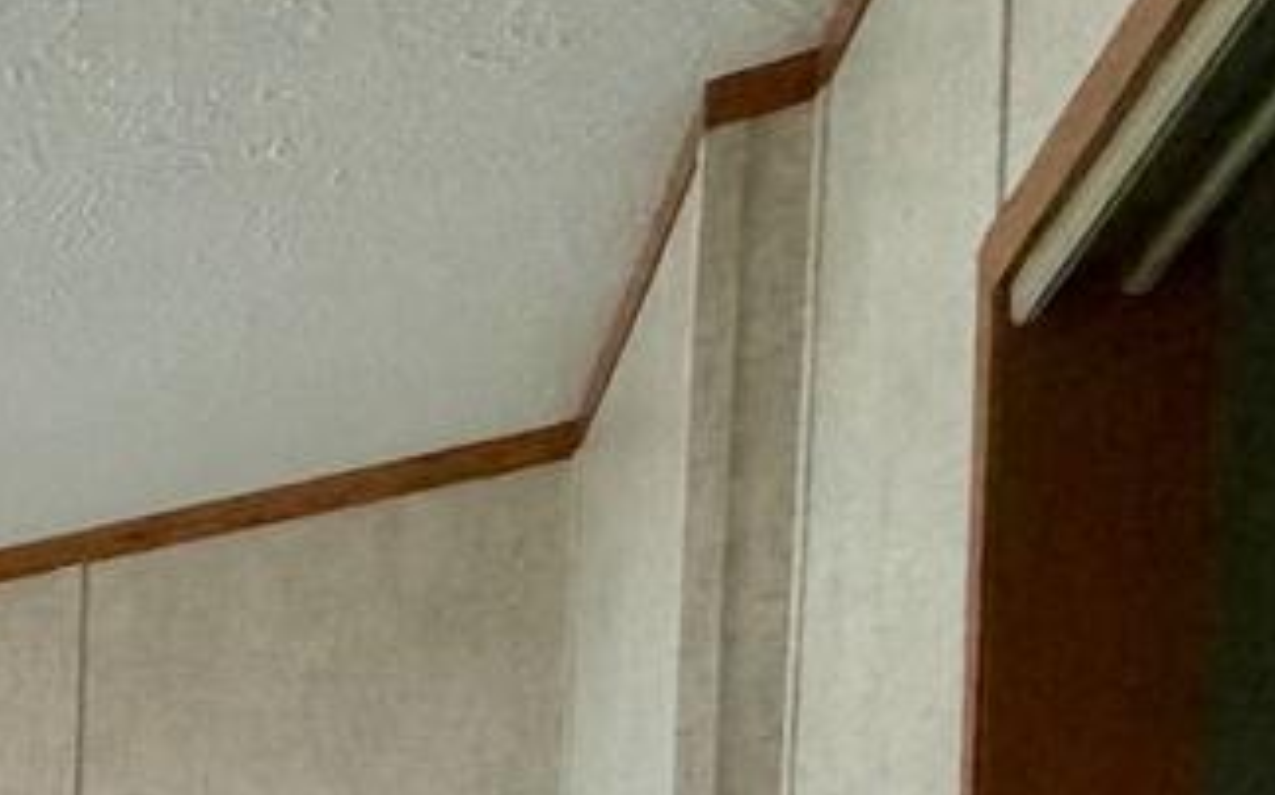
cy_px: 1633
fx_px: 2292
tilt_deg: -3.2
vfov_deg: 15.4
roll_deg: +0.4
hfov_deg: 17.5
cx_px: -1460
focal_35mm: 66
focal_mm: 2.22
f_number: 2.2
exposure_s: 1/120
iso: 250
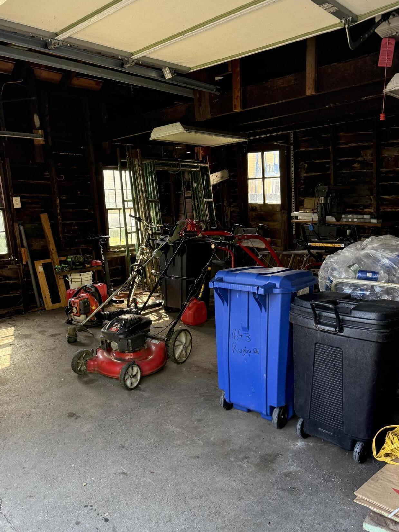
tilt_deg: -10.6
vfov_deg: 61.6
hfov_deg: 48.1
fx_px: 446
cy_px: 288
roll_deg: +1.7
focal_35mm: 29
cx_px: 169
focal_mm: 6.76
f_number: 1.78
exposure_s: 1/185
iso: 200
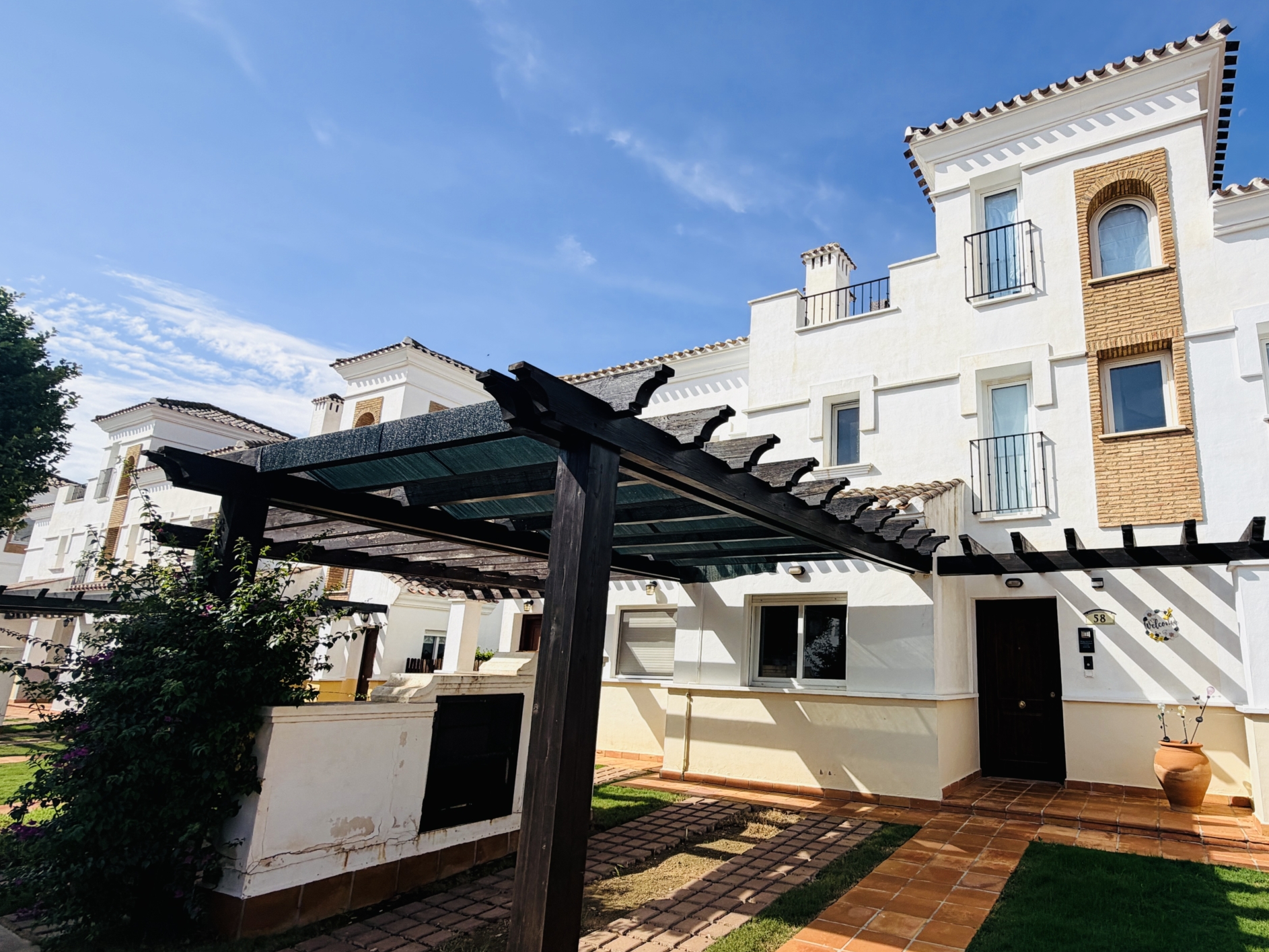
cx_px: 797
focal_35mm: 19
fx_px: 697
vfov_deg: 68.6
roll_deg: -1.9
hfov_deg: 83.0
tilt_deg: +12.7
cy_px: 517
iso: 20
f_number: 2.2
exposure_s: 1/1189
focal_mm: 2.22
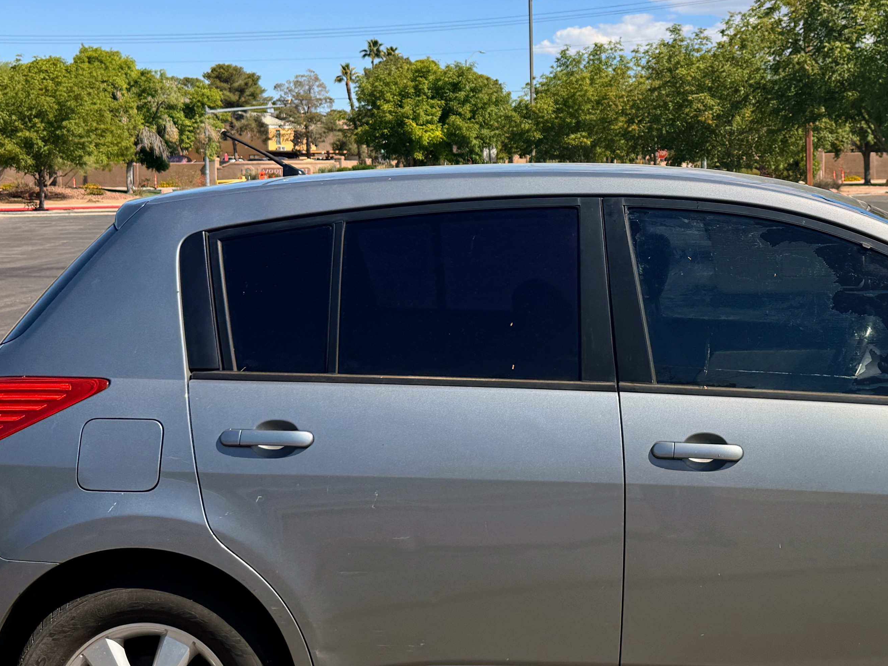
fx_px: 1334
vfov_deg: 27.7
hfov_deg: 35.8
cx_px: 691
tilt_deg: +0.0
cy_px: 191
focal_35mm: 52
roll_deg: +0.9
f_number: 1.78
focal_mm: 6.76
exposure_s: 1/5714
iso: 100
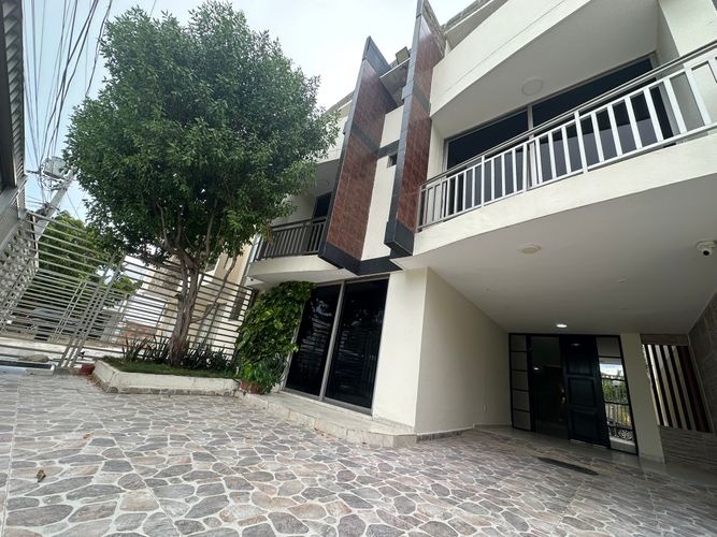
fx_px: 290
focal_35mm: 14
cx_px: 358
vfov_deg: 85.7
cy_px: 268
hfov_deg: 102.1
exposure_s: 1/278
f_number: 2.2
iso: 40
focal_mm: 2.22
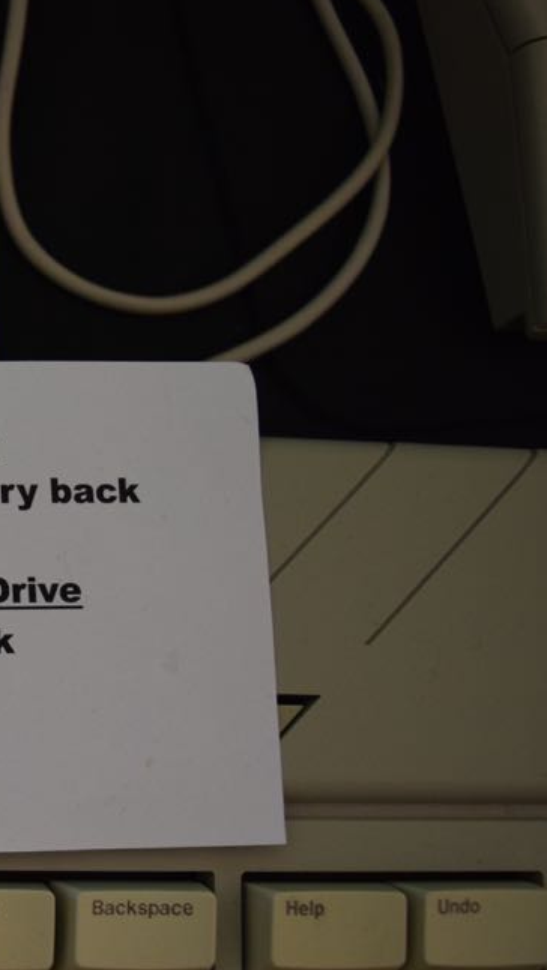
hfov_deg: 18.6
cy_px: 579
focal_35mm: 56
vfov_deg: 37.1
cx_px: -305
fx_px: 1442
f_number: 4
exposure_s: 1/60
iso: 640
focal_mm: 18
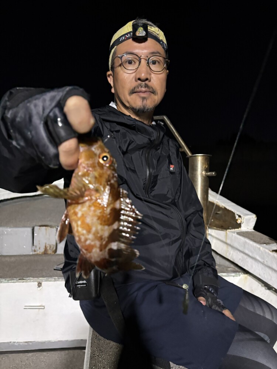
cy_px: 184
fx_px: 277
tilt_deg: +0.9
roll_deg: -0.5
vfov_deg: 67.3
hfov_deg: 53.1
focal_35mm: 26
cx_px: 138
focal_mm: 5.96
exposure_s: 1/37
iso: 640
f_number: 1.6
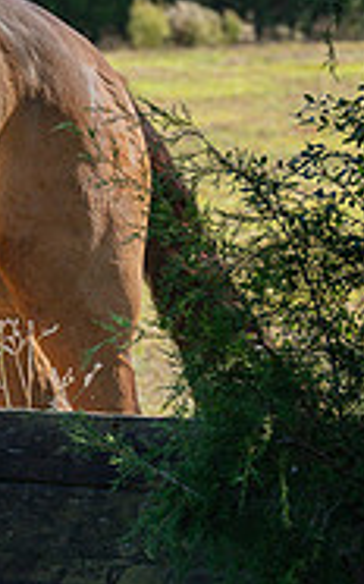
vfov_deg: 7.2
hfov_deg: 4.4
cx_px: -562
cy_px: -170
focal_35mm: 288
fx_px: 4578
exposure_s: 1/640
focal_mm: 70
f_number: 4
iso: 500
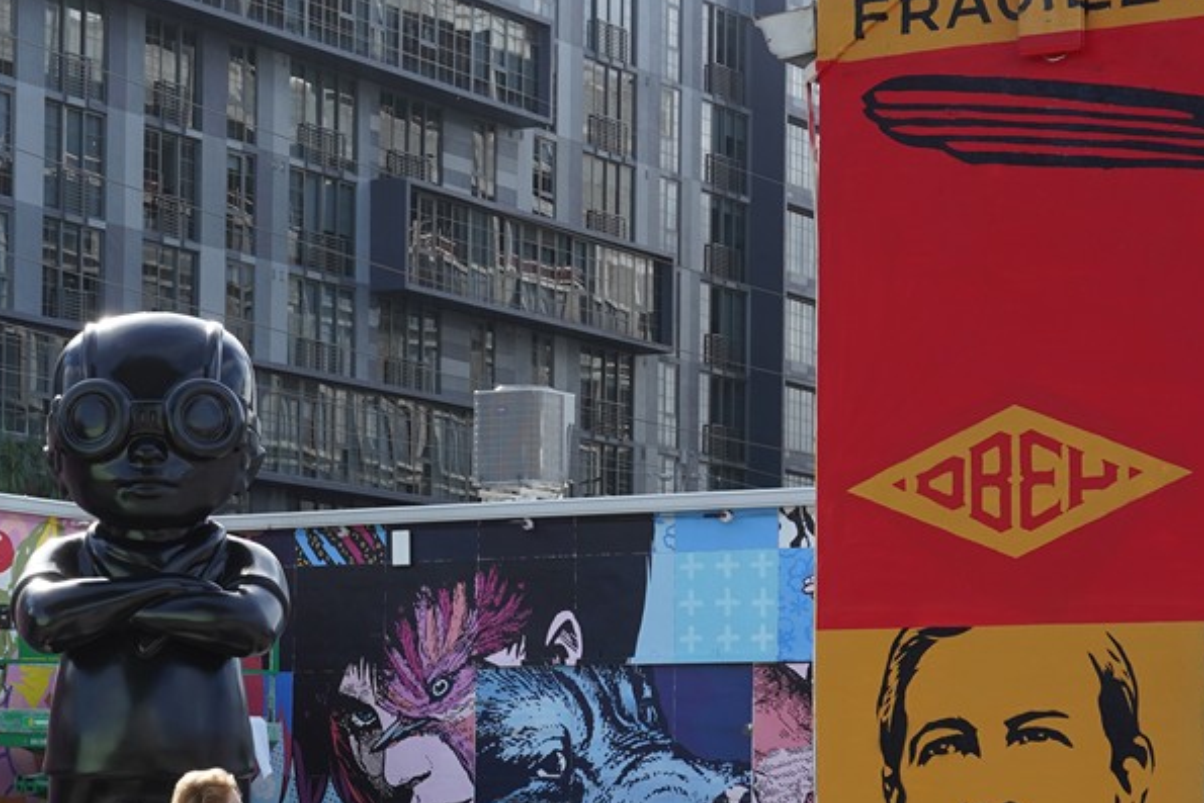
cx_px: 49
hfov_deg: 18.0
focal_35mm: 111
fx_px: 3713
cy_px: 708
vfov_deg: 12.3
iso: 100
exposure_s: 1/100
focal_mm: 33
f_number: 9
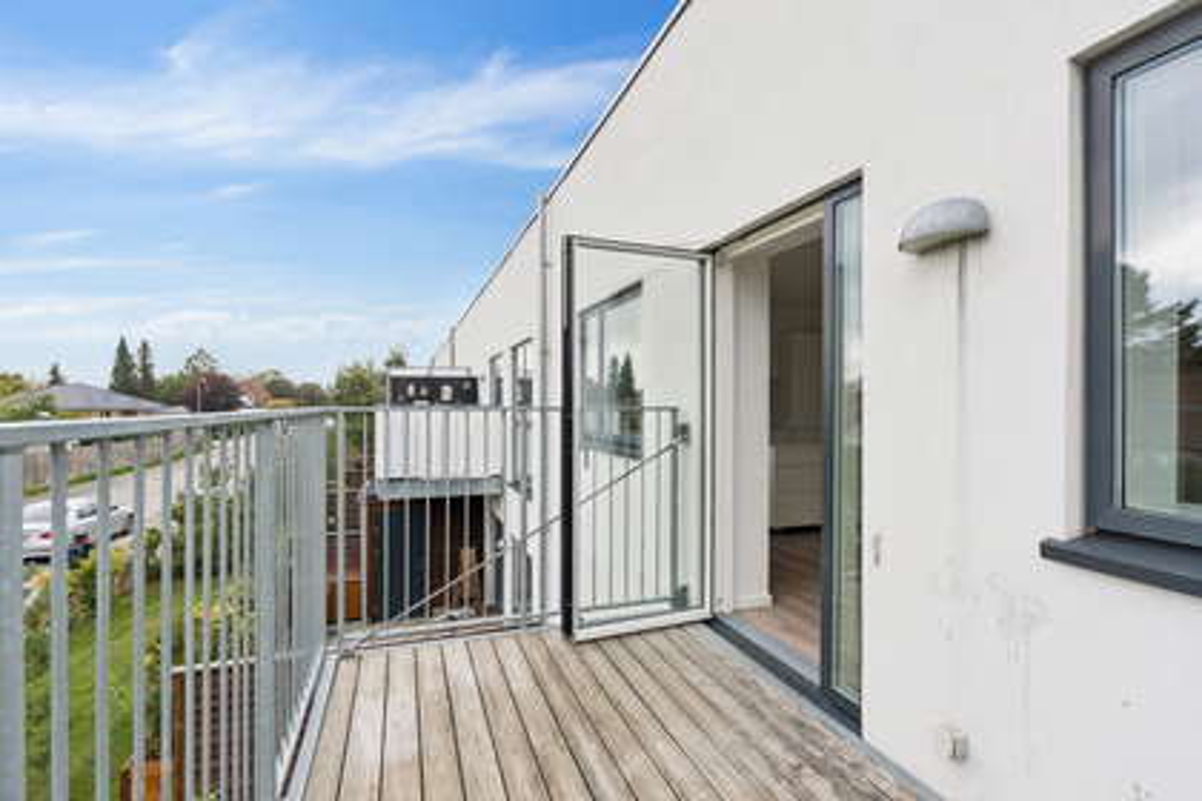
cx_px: 601
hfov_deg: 95.0
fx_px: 551
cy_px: 400
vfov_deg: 72.1
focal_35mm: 16
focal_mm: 11
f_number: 8
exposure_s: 1/125
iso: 200
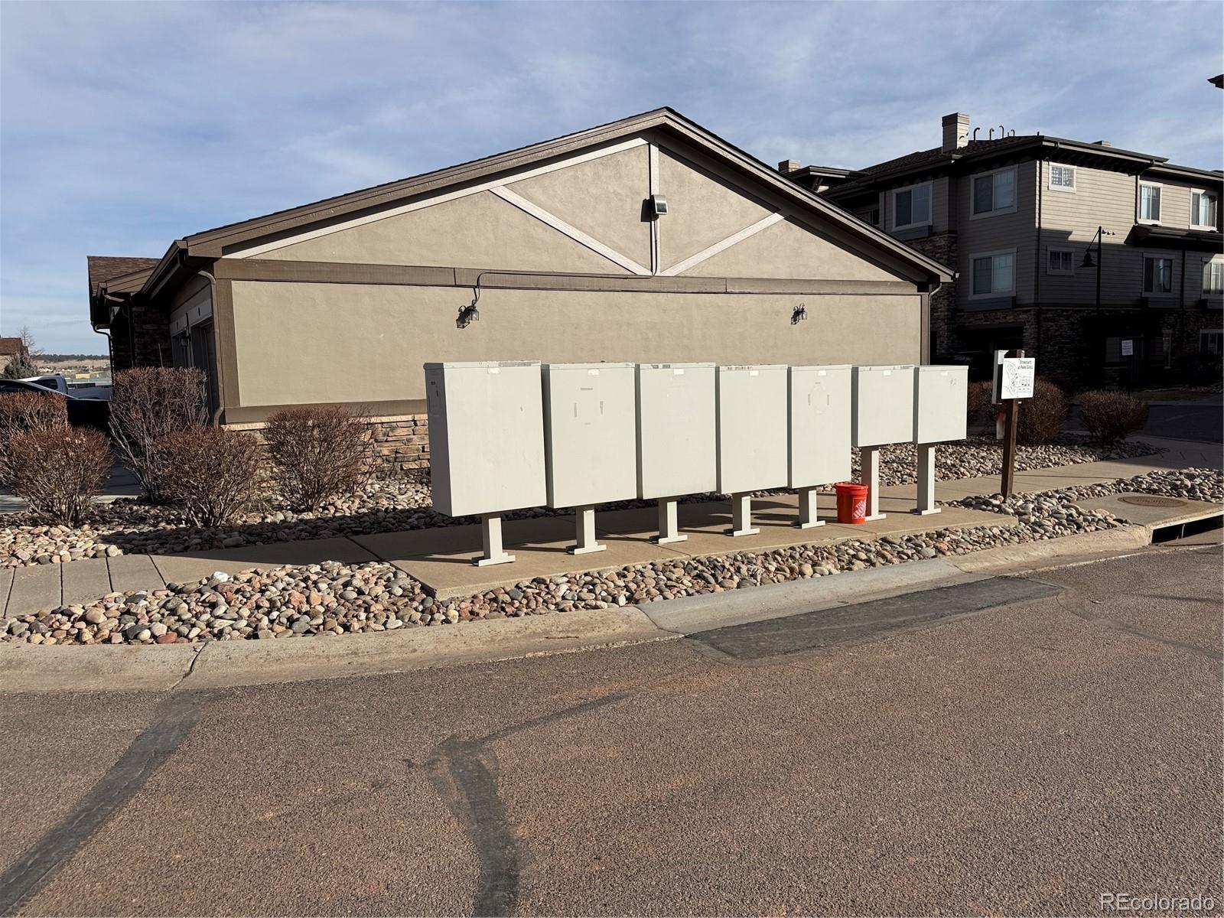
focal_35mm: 24
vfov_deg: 56.8
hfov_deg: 71.6
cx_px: 612
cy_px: 459
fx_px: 849
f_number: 1.78
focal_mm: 6.76
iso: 80
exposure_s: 1/8130
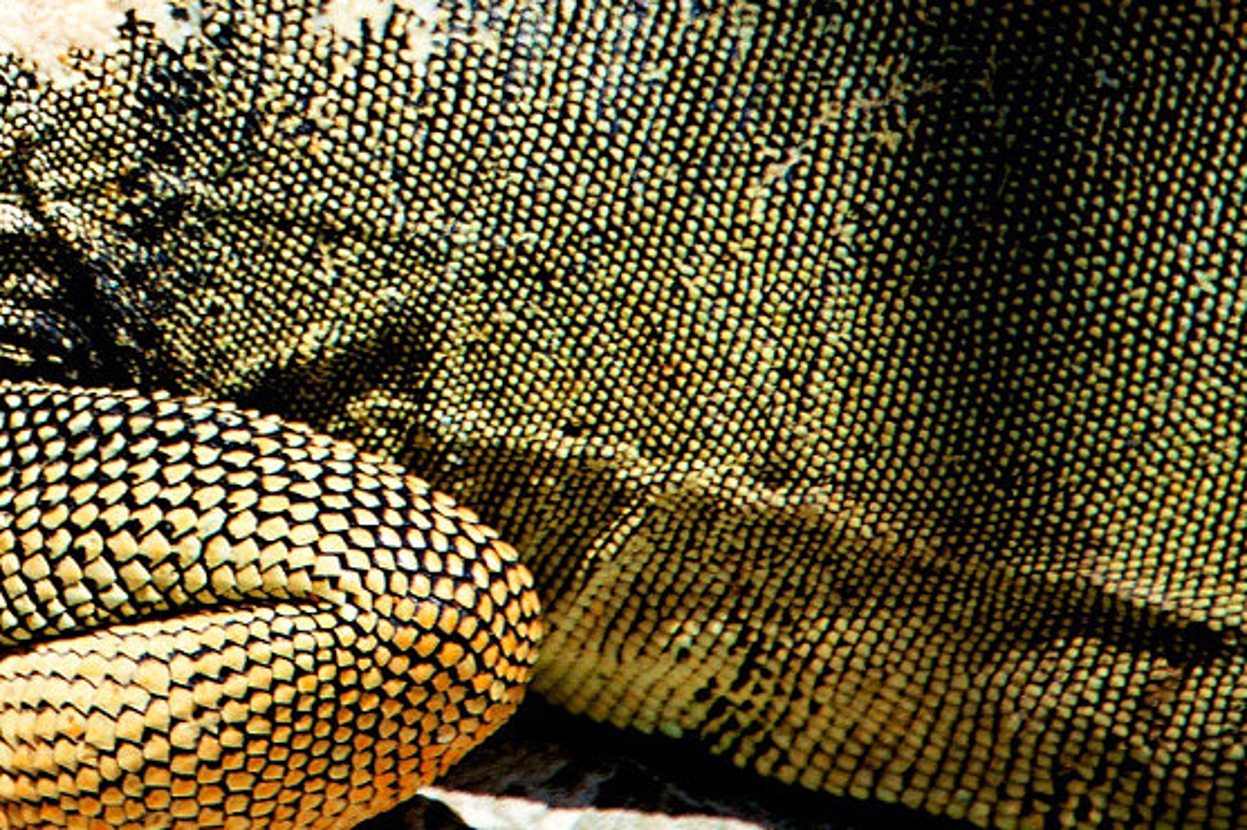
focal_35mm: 864
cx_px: -410
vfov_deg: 1.6
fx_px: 29909
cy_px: -306
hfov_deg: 2.4
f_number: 5.6
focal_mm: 300
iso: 100
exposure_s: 1/800
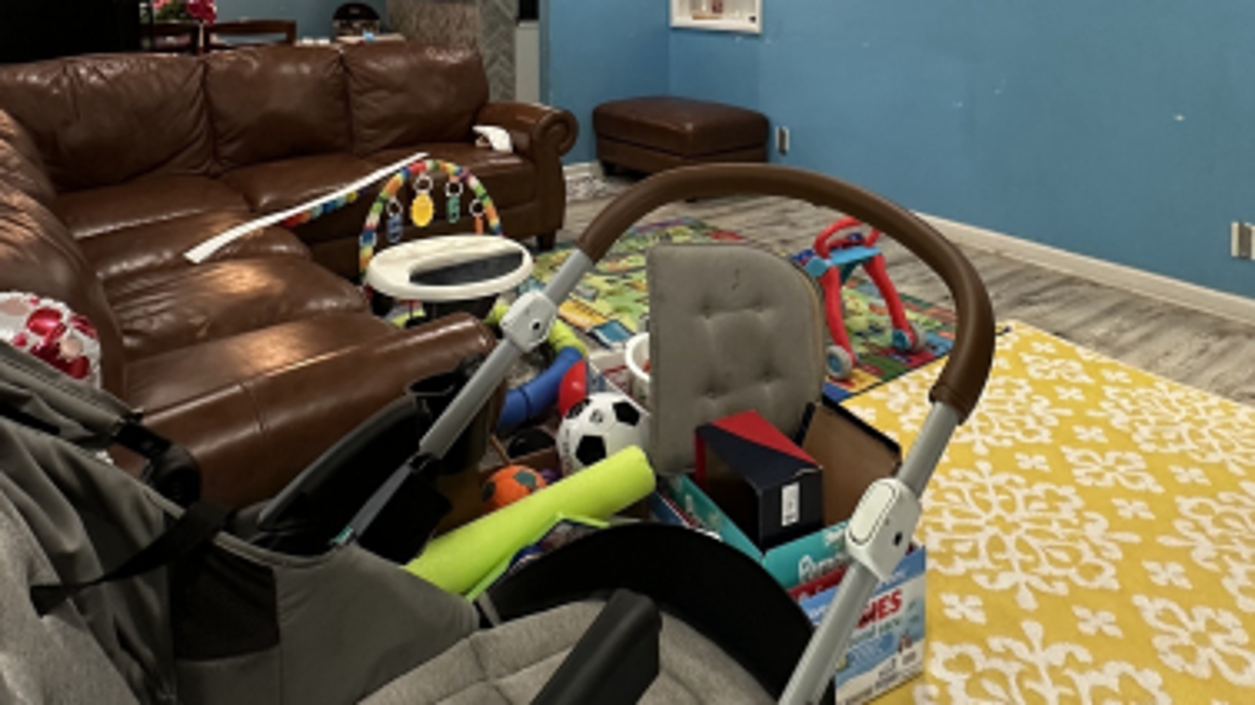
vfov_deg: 39.1
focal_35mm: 27
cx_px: 679
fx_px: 898
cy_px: 42
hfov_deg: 69.7
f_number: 2.2
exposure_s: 1/60
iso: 500
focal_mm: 2.22
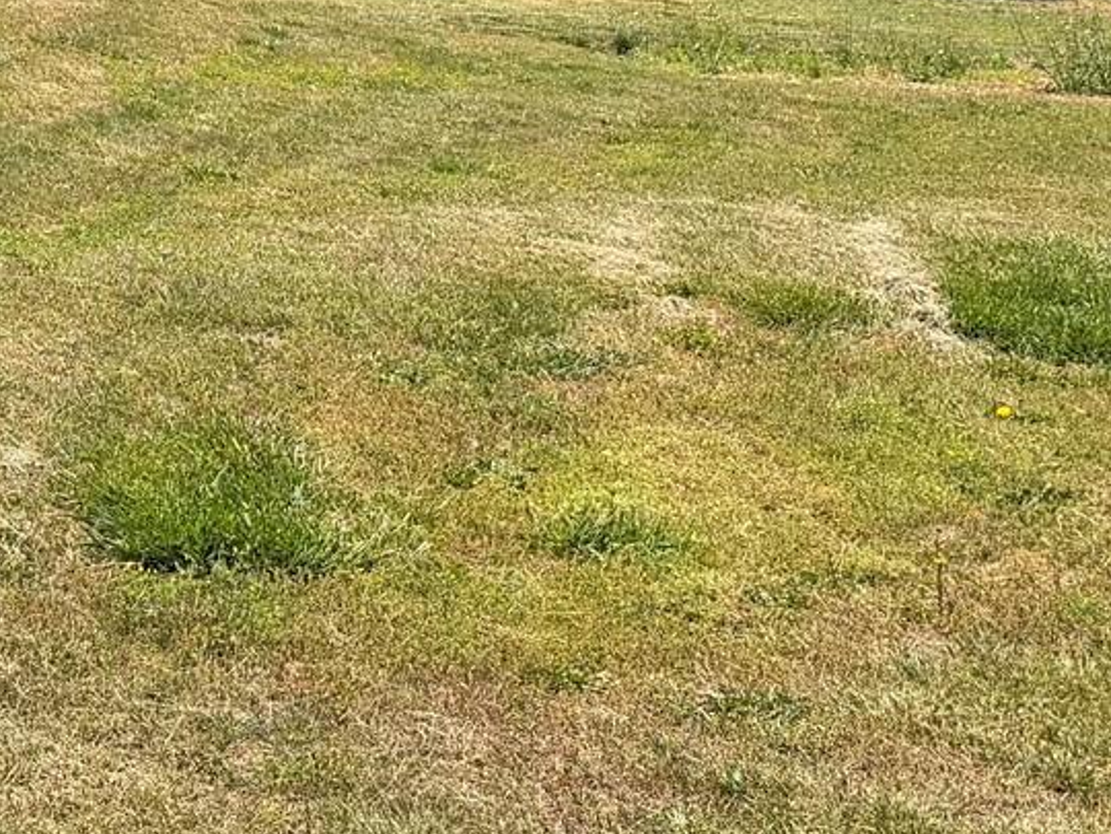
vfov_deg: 16.0
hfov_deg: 21.1
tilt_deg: +0.4
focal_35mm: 91
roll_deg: +2.3
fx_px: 2921
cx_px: 128
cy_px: 23
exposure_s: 1/3145
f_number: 1.78
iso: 80
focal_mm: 6.76
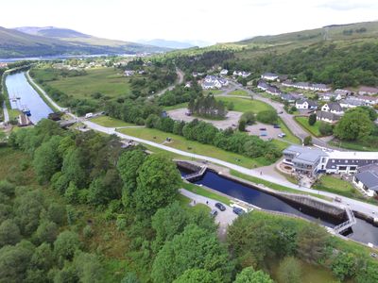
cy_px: 142
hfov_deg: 81.7
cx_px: 189
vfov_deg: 66.0
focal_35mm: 20
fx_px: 218
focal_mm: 3.61
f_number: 2.8
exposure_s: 1/373
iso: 100
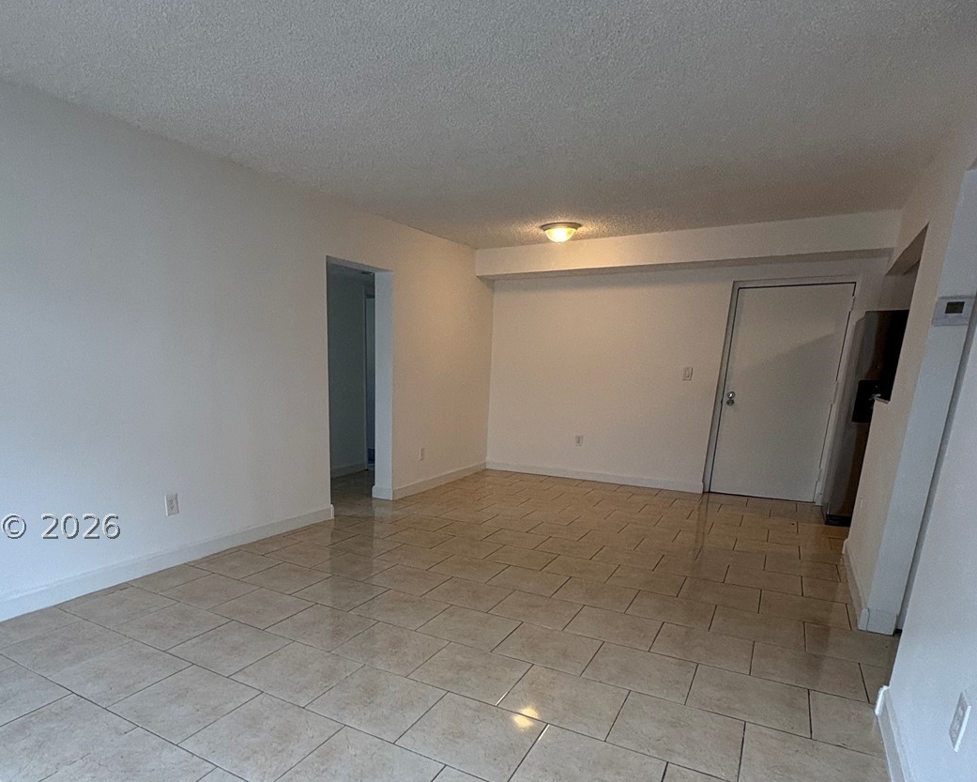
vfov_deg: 63.7
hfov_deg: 77.0
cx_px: 407
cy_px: 526
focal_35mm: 21
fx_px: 607
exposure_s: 1/120
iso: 200
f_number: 2.2
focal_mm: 2.22
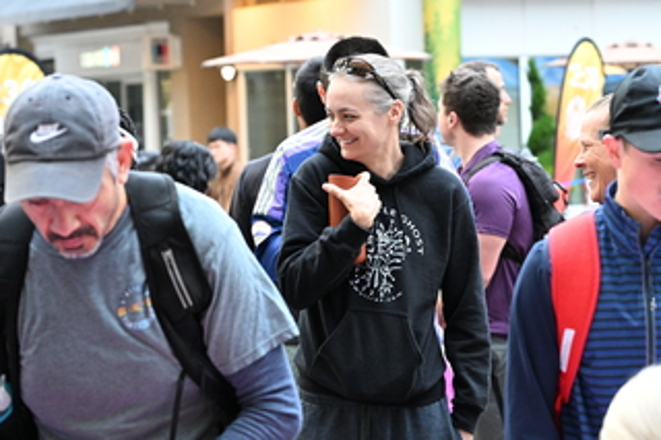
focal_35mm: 117
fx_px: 2147
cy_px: 146
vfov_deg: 11.7
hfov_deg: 17.4
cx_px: 450
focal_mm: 68
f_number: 4
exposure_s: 1/125
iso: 3200
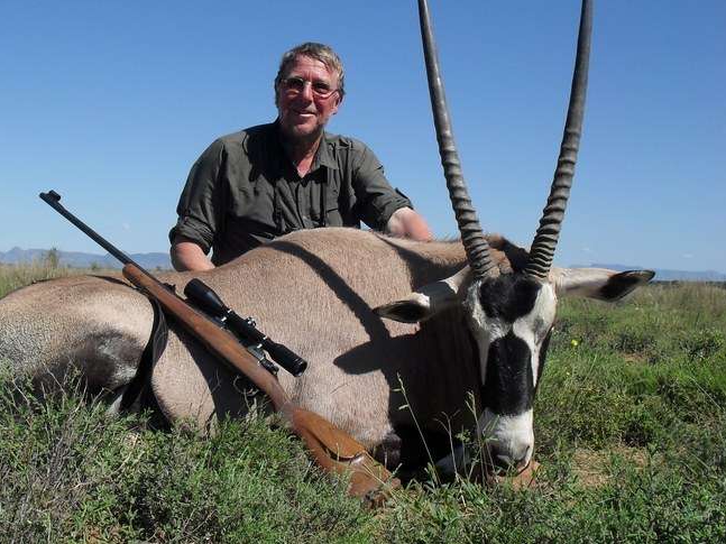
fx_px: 986
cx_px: 284
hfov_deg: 40.2
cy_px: 210
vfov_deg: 30.8
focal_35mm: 47
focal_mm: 6.3
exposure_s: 1/250
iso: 80
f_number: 8.3
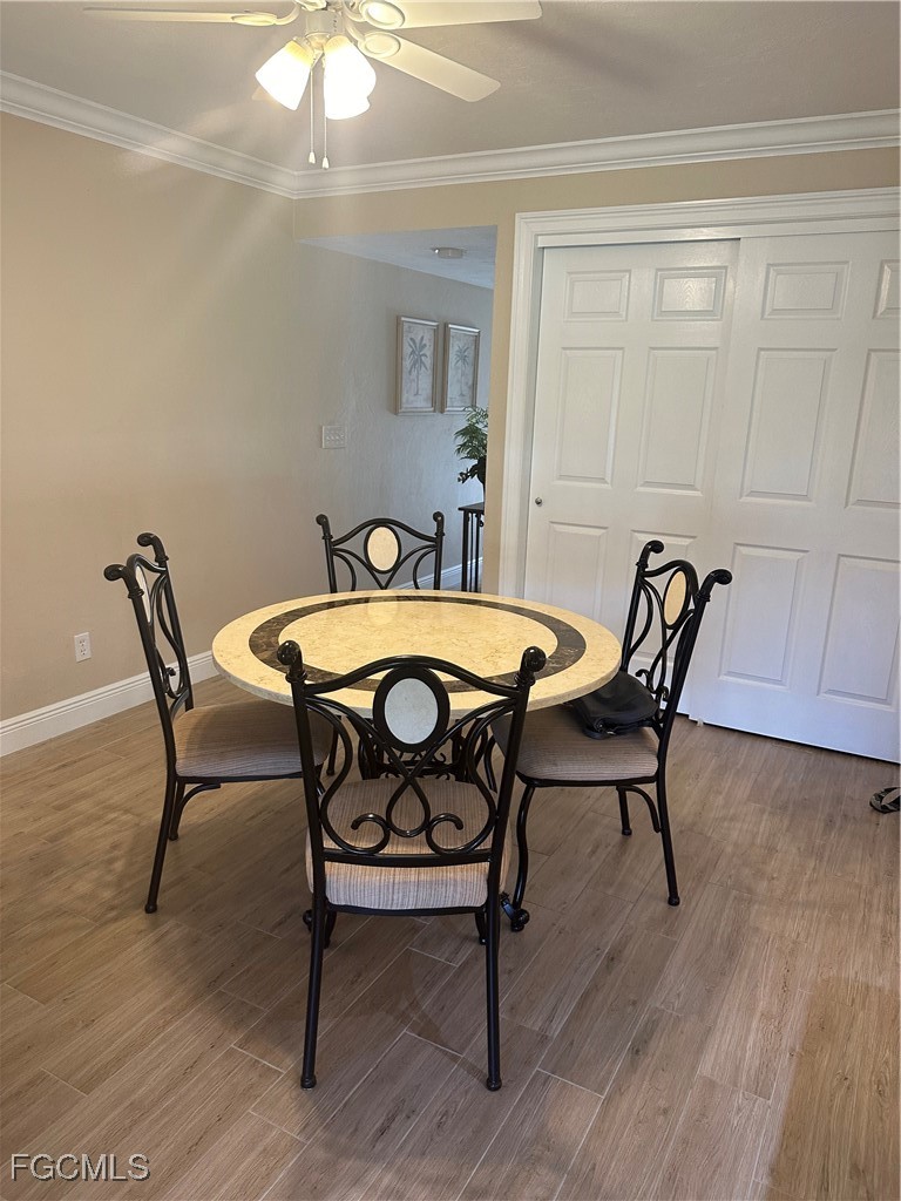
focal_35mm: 24
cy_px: 600
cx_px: 450
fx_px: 833
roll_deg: -2.6
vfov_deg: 71.6
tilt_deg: -14.3
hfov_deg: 56.8
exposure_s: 1/120
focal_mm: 6.86
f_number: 1.78
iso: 200
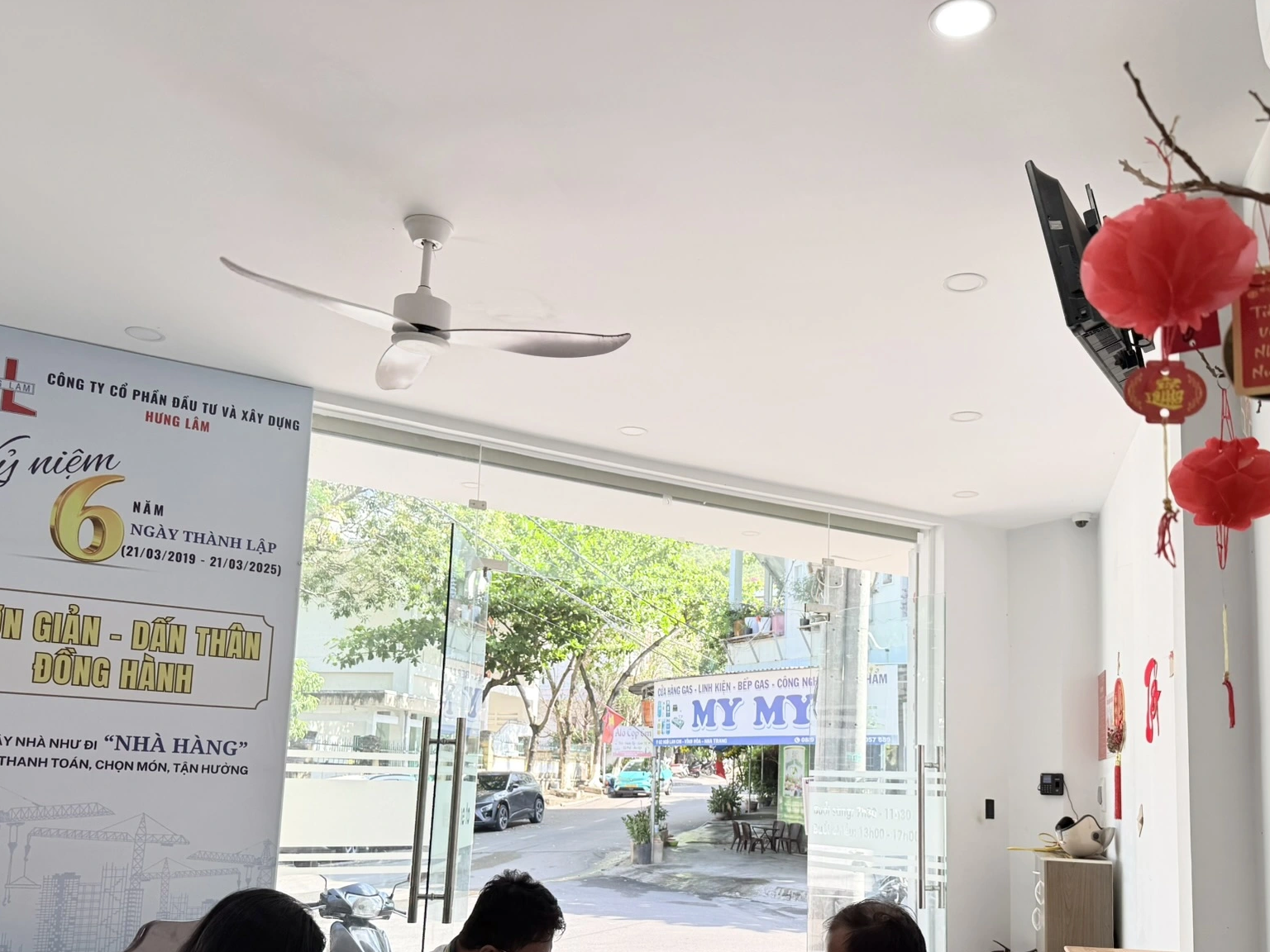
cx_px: 713
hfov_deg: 56.7
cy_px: 631
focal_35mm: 32
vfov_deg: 43.6
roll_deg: -2.0
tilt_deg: +8.1
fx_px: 1174
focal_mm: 6.76
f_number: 1.78
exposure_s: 1/374
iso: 80
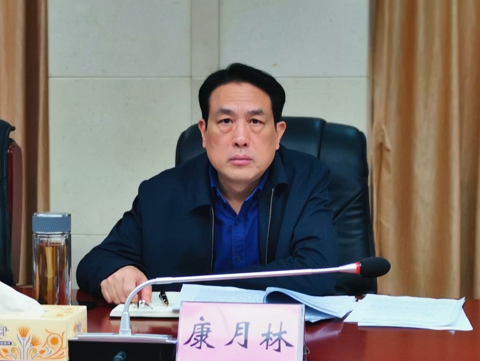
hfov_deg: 23.3
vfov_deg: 17.6
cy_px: 186
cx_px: 241
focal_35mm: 84
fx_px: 1165
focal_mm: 5.58
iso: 200
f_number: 1.8
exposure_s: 1/50
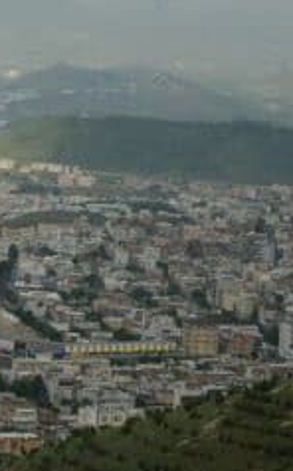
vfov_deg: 11.0
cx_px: -79
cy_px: 272
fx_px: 2436
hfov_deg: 6.8
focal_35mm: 190
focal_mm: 70
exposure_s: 1/125
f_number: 9
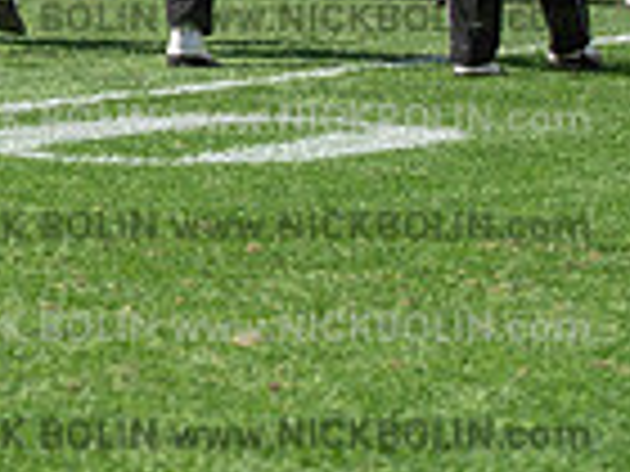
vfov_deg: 5.3
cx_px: -464
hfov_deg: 7.0
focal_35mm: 278
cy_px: -294
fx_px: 5060
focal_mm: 70
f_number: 5
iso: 400
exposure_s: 1/2000
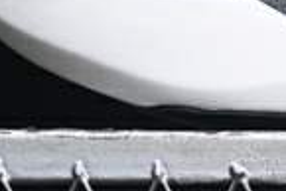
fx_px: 2998
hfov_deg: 5.4
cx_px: 416
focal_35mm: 377
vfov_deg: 3.6
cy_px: -165
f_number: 6.3
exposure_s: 1/60
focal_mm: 50
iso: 160
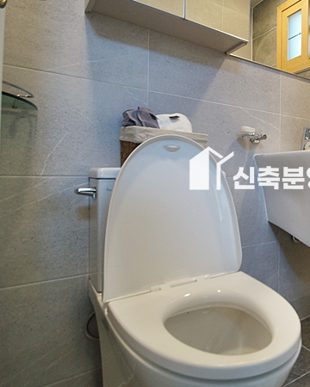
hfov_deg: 48.8
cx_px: 295
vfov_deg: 67.7
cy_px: 165
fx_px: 287
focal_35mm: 25
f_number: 4
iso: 800
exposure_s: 1/100
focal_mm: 10
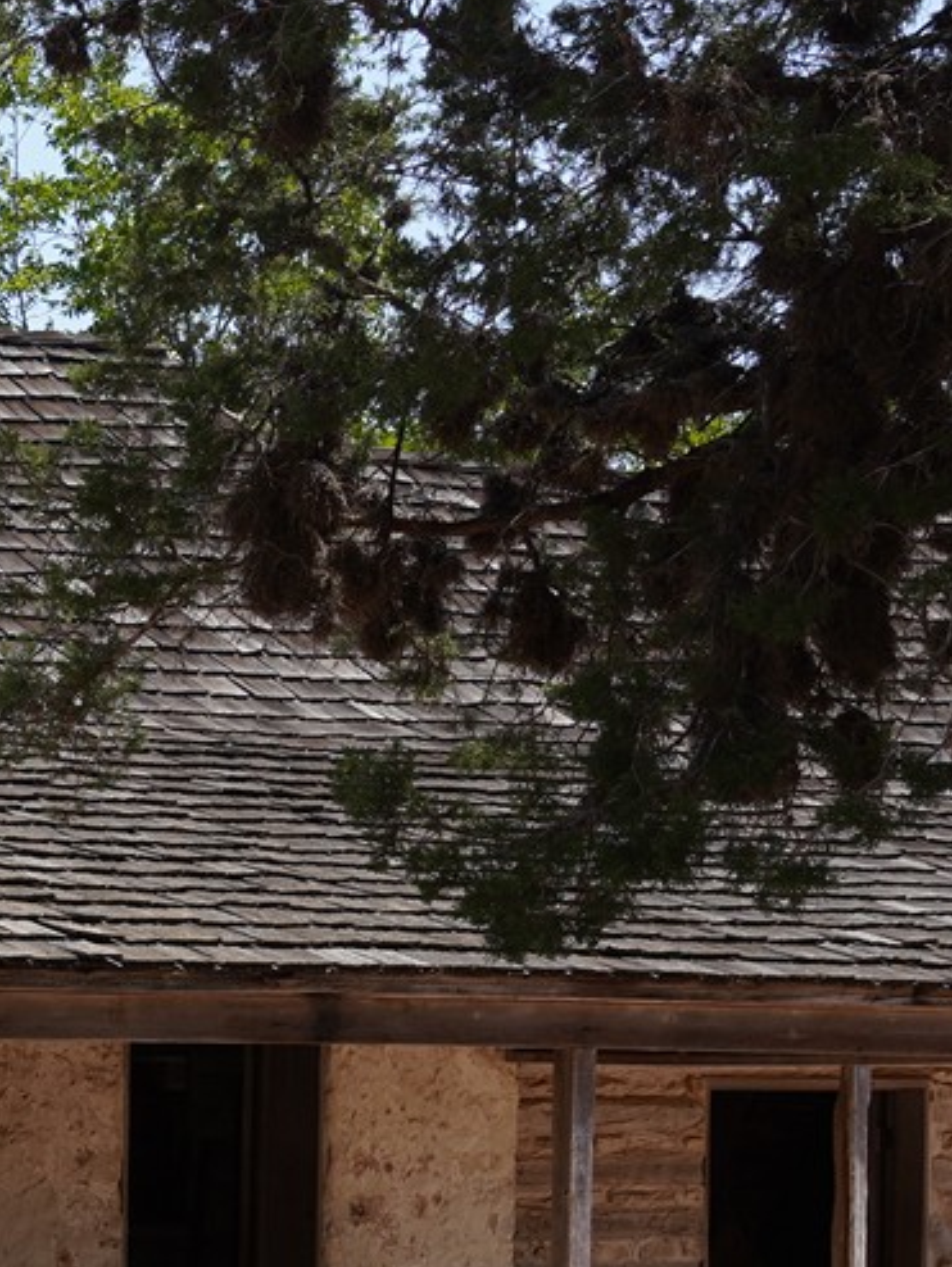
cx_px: -1014
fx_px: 3993
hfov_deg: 12.0
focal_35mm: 109
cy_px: 1218
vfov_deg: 17.7
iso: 100
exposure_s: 1/100
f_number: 11
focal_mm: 28
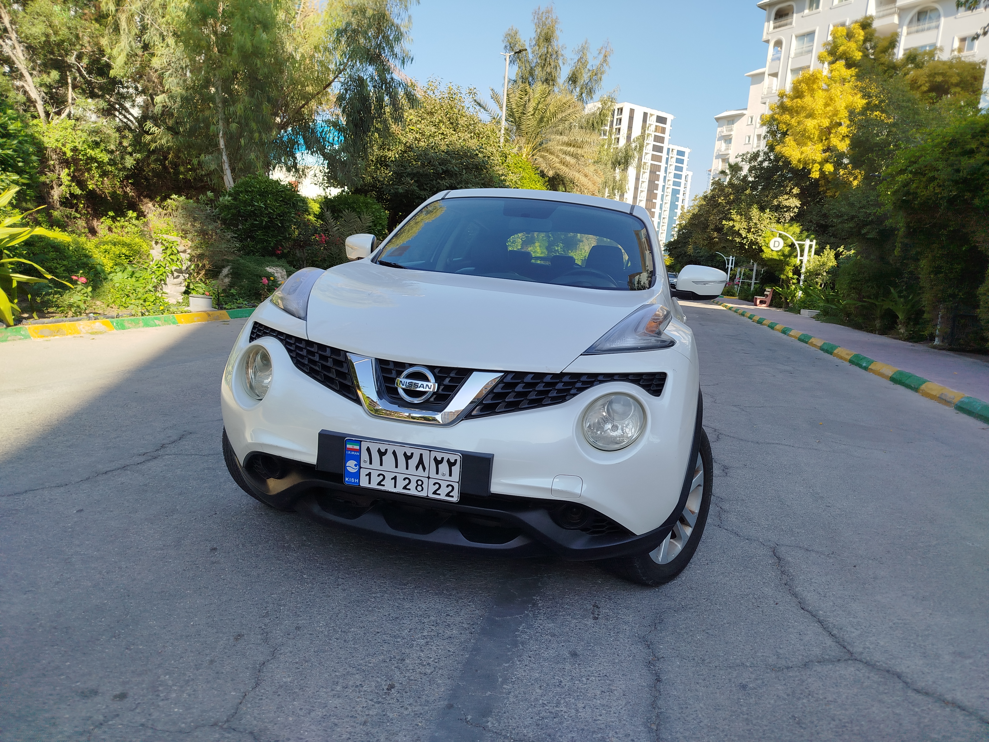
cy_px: 371
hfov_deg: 71.6
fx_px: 686
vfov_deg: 56.8
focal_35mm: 24
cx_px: 494
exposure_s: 1/663
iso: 50
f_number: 1.7
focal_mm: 5.31
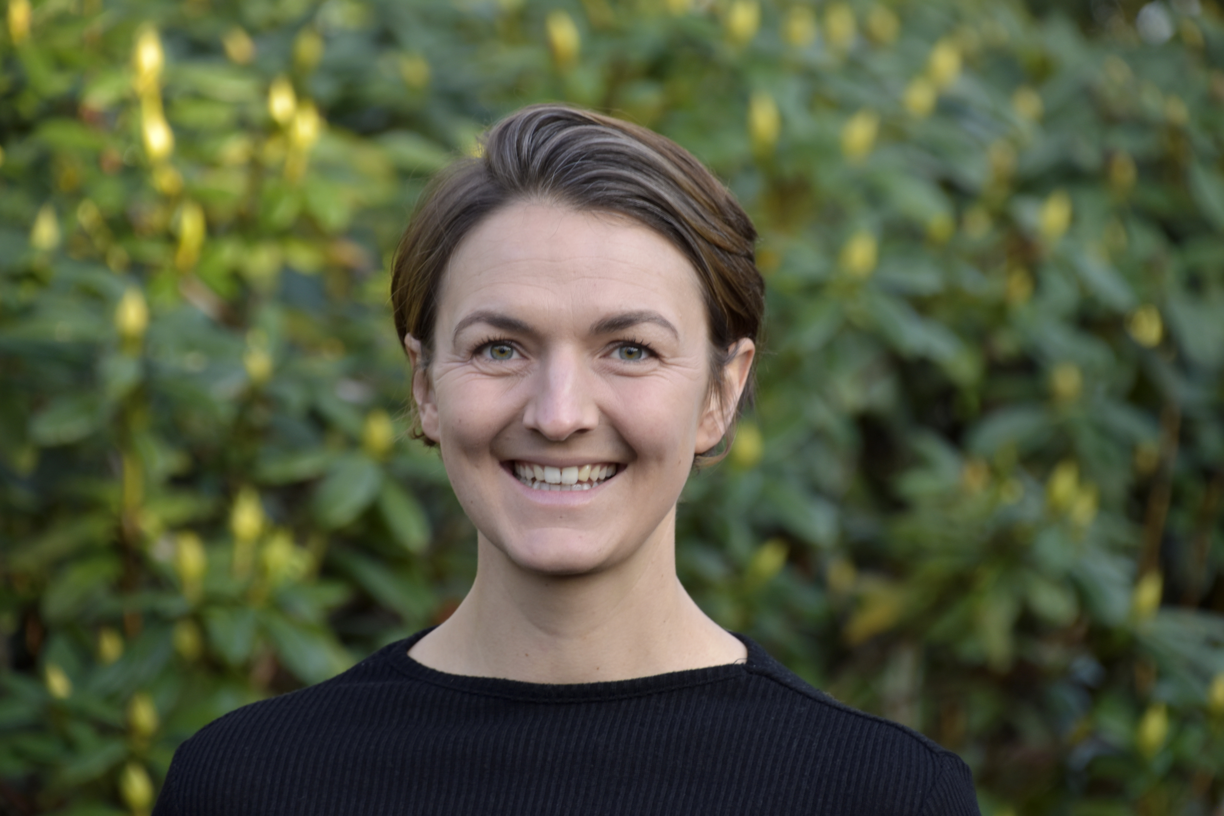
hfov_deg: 8.1
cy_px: 408
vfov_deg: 5.4
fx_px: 8669
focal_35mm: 255
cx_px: 612
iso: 320
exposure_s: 1/125
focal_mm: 170
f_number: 6
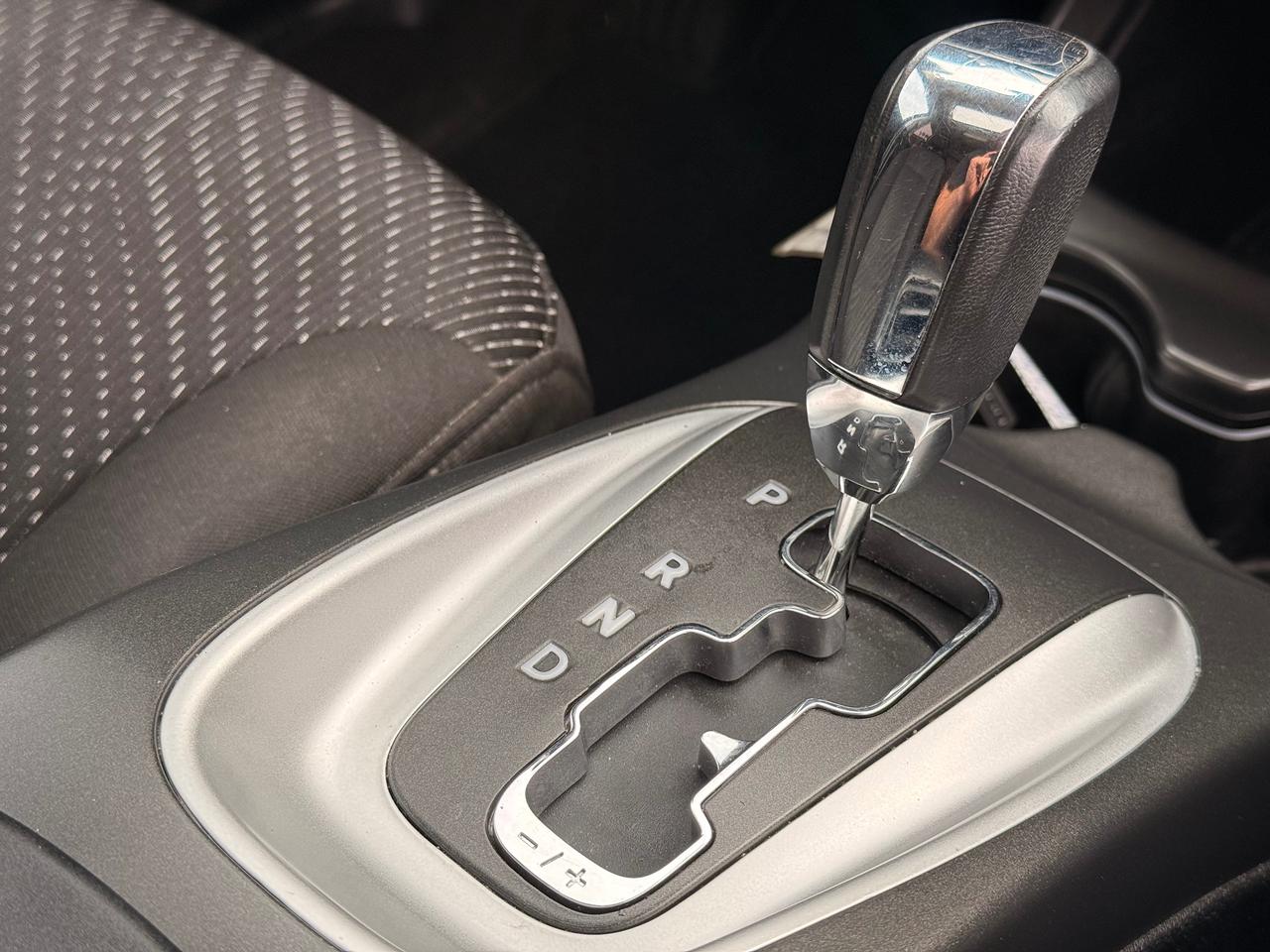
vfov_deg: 30.3
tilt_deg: -46.6
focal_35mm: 48
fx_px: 1761
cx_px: 635
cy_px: 476
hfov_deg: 39.7
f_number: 1.78
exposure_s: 1/209
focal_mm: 6.76
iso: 50
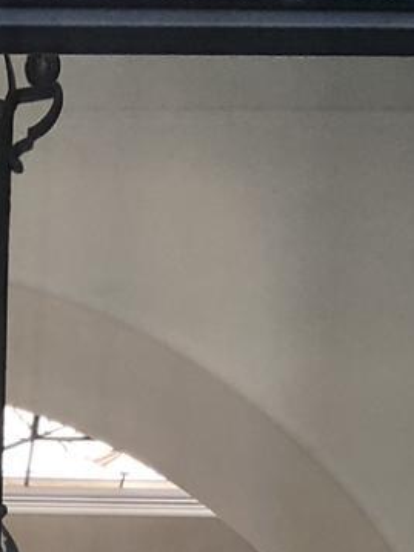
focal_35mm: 156
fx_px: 2489
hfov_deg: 9.2
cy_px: 1528
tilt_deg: +0.7
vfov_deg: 10.1
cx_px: -260
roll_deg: -0.6
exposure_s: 1/30
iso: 25
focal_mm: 3.99
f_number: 1.8
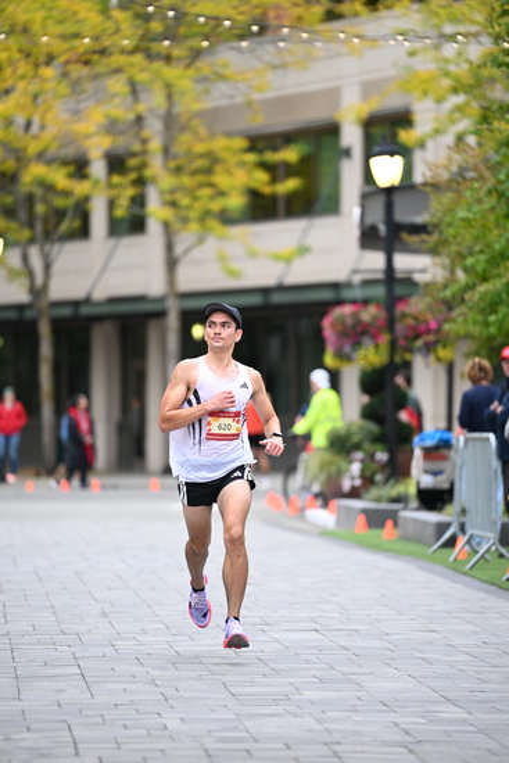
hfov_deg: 6.9
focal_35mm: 200
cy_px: 382
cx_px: 254
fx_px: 4239
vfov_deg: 10.3
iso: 1600
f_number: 2.8
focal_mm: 200
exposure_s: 1/800
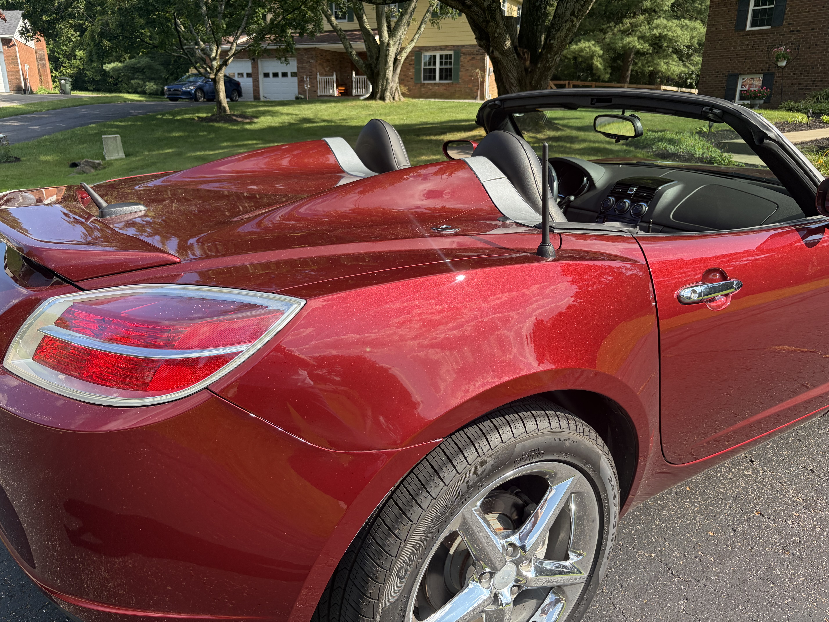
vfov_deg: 53.1
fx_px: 623
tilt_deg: -17.8
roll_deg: -0.5
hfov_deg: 67.3
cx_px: 414
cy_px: 311
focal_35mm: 26
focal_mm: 5.96
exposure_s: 1/1667
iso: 64
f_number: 1.6
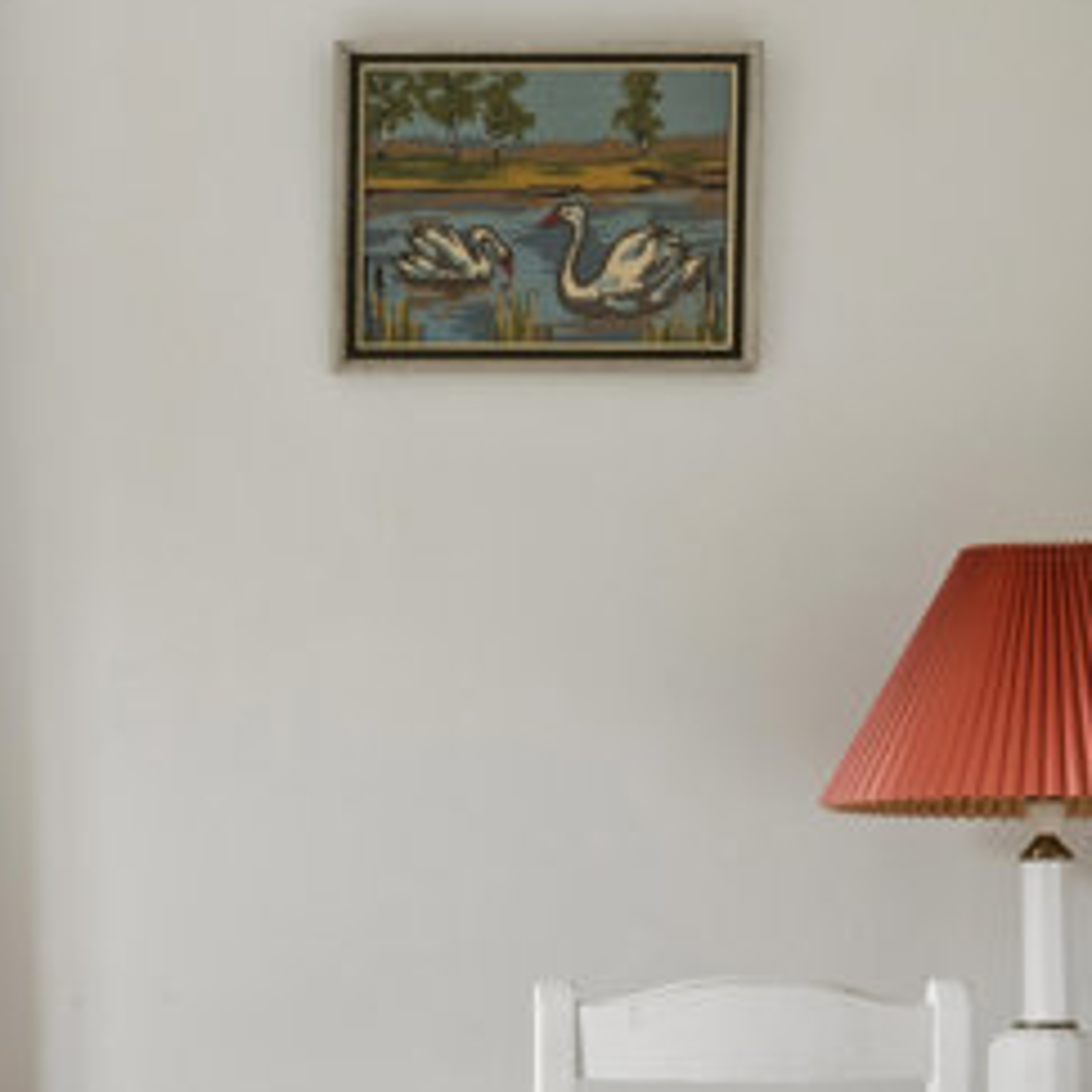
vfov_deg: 13.8
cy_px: 914
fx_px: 4497
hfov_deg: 12.9
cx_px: -665
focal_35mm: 126
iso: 200
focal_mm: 30
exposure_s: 1/50
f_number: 8
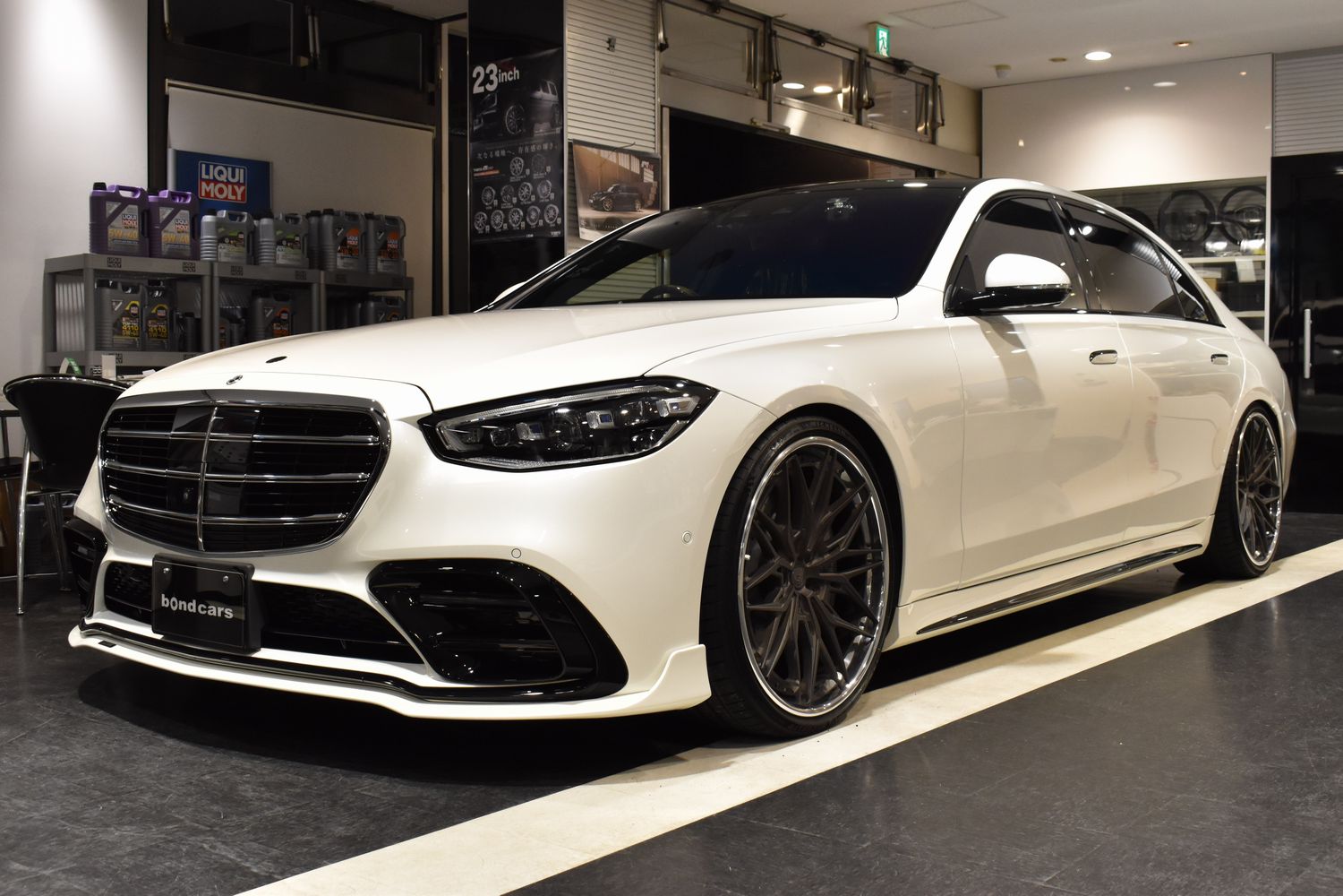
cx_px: 672
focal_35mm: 39
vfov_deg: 34.2
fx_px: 1455
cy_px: 448
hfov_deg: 49.6
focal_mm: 26
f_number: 8
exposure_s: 1/40
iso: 1400
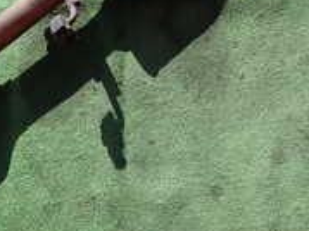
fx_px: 749
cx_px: 249
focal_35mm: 84
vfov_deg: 17.2
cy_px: 10
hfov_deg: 23.0
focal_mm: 4.5
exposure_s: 1/800
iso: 100
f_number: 2.8
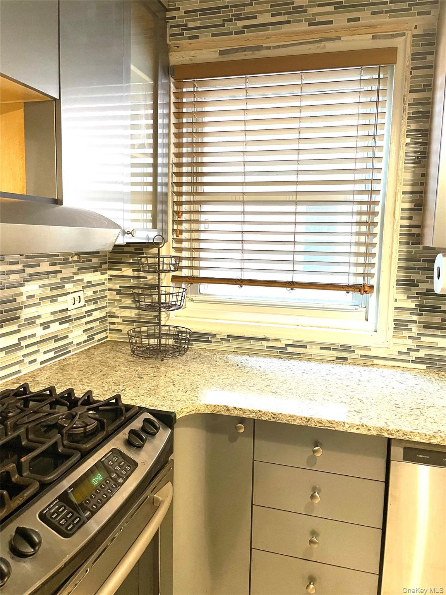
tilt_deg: -5.9
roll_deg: -0.3
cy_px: 298
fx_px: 447
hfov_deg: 53.1
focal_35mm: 26
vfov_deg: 67.3
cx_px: 223
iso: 160
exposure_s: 1/60
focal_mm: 4.2
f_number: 1.6
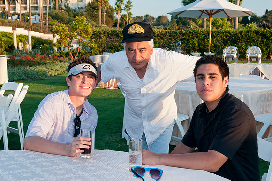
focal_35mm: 48
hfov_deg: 41.2
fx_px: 362
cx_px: 136
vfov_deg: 28.0
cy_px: 90
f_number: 7.1
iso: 200
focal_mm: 32
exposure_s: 1/60
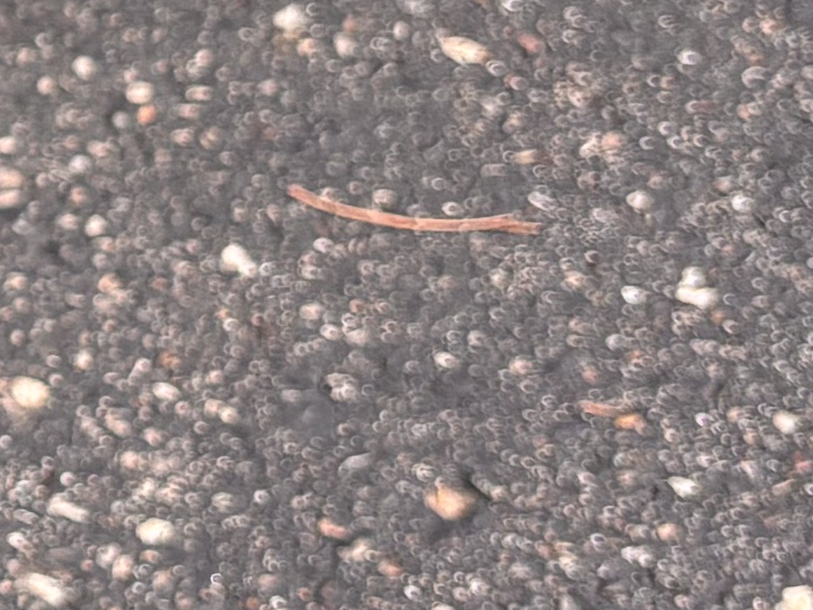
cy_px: -86
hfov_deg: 11.8
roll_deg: -0.8
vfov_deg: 9.8
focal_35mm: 150
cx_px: -813
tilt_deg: -43.8
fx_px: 3524
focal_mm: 5.96
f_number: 1.6
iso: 50
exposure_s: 1/2451
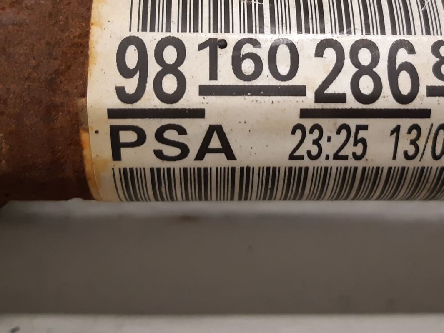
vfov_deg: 28.8
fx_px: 641
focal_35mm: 50
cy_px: 92
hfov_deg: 38.0
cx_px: 271
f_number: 1.7
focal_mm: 3.93
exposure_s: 1/50
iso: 160
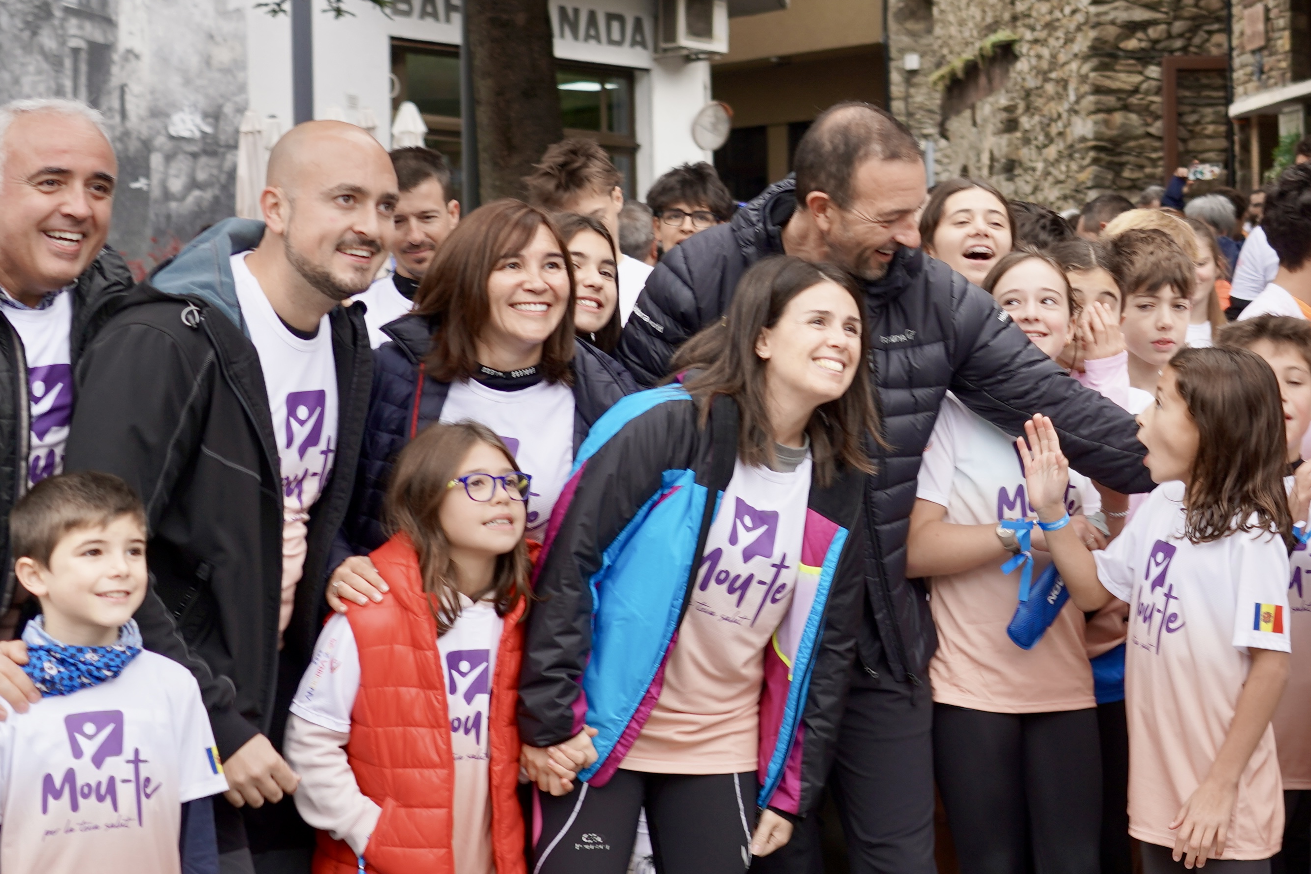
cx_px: 1078
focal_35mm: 82
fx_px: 2986
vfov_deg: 16.6
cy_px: 458
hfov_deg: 24.3
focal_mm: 39
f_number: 4.5
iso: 160
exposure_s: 1/160
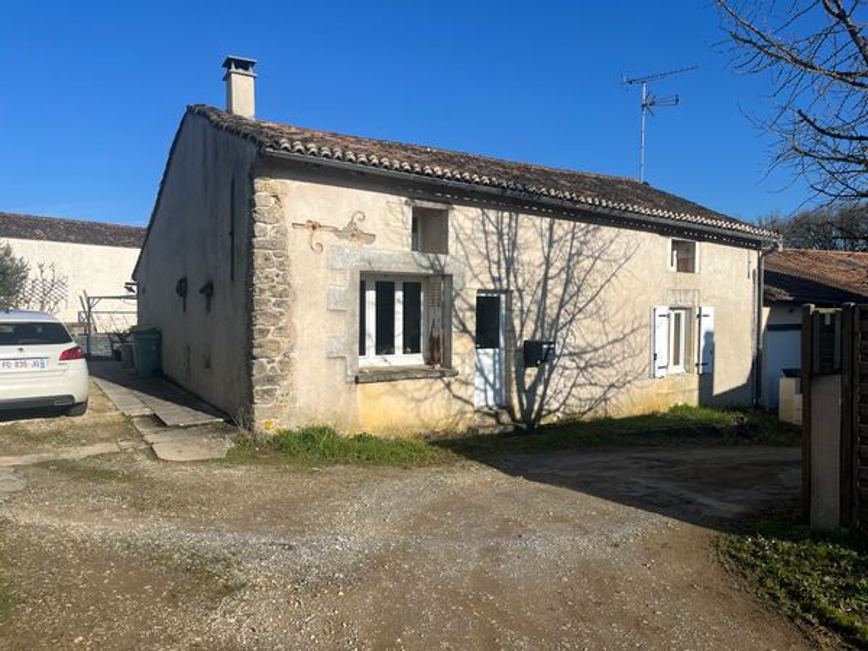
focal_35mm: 26
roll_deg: -0.1
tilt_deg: -0.7
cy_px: 326
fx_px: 652
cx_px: 434
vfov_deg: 53.1
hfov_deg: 67.3
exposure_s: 1/5319
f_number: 1.6
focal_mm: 5.1
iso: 50
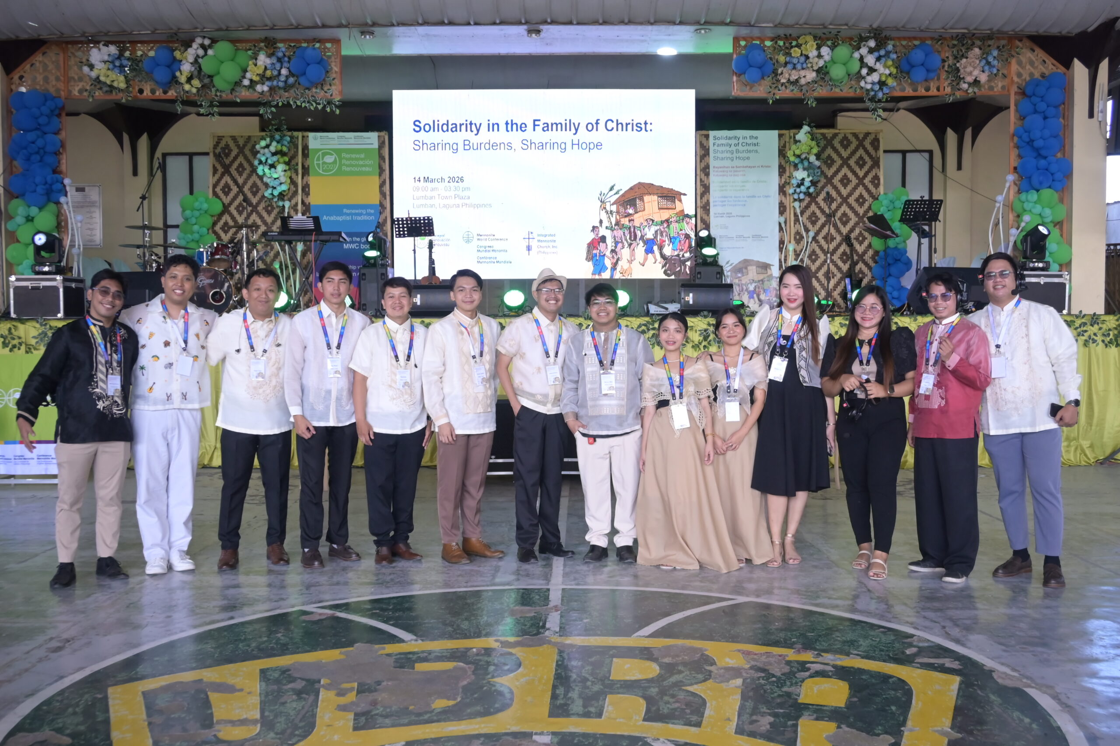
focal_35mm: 36
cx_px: 560
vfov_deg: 36.9
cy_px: 373
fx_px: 1120
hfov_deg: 53.1
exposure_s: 1/500
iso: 1250
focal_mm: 24
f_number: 5
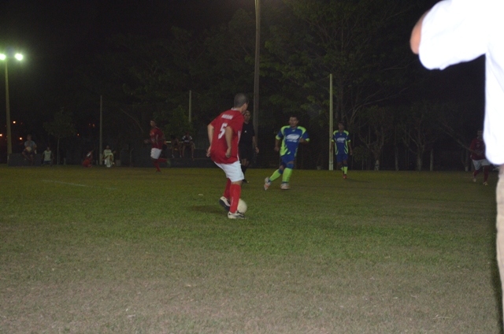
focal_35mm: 72
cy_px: 167
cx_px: 252
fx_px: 1006
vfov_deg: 18.8
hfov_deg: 28.1
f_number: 5.6
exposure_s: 1/60
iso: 3200
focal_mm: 48
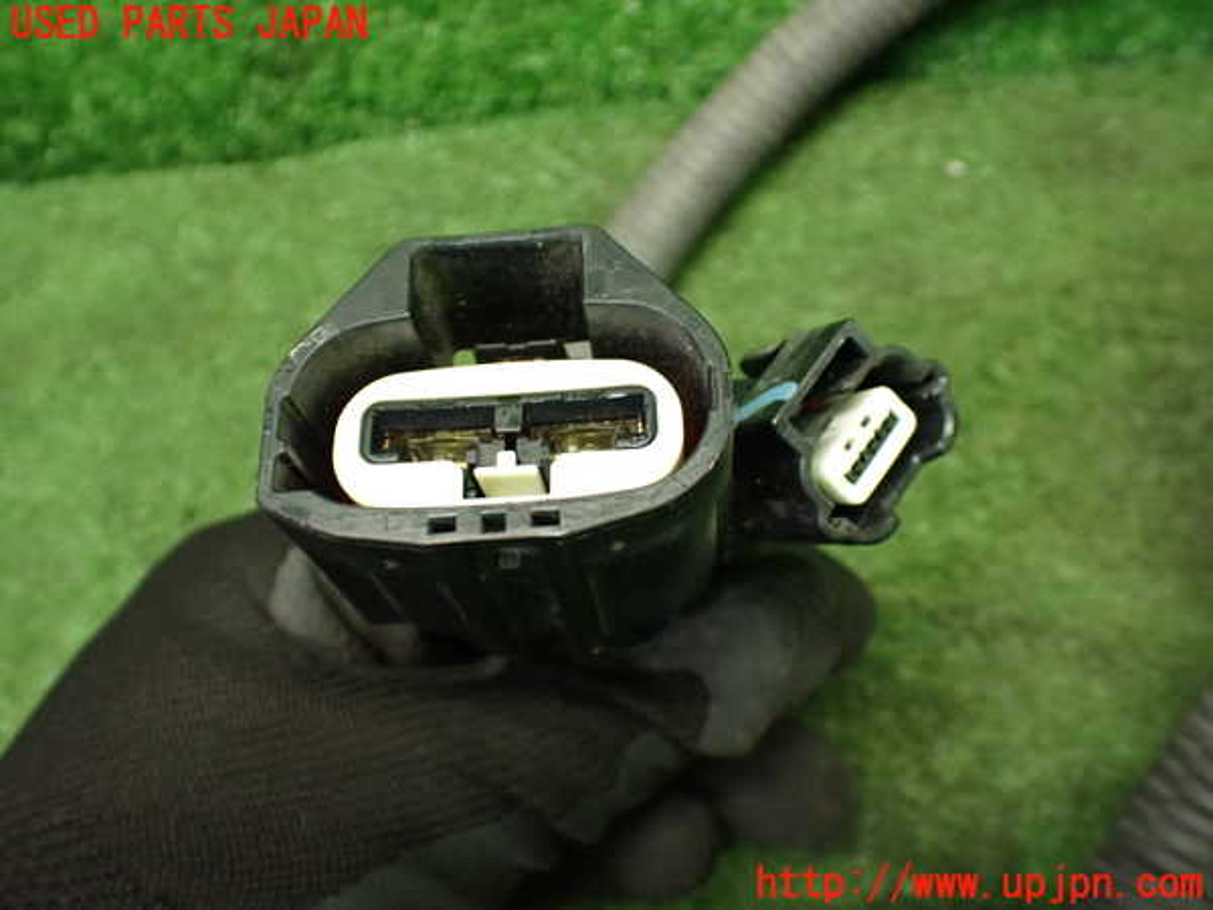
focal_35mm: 32
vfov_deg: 44.2
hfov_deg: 56.8
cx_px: 606
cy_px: 455
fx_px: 1121
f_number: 2.4
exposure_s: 1/80
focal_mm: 5.79
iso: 800
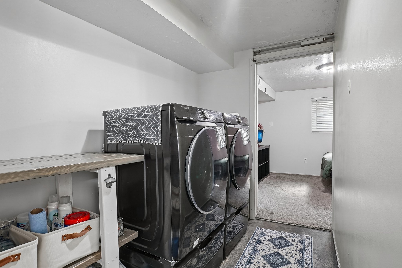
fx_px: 201
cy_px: 134
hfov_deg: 90.0
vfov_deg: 67.4
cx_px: 201
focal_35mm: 18
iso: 400
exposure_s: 1/3.33
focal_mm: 18
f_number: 8
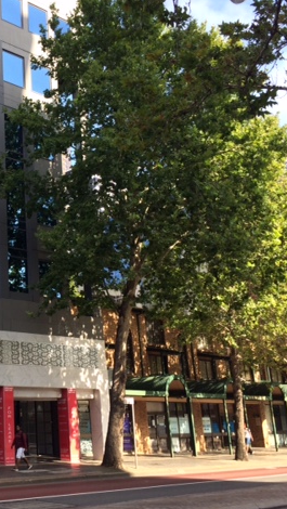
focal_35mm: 43
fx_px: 581
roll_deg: +0.7
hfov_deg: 25.8
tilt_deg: +16.7
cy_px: 258
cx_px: -24
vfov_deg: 47.3
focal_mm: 4.15
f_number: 2.2
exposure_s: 1/500
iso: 32
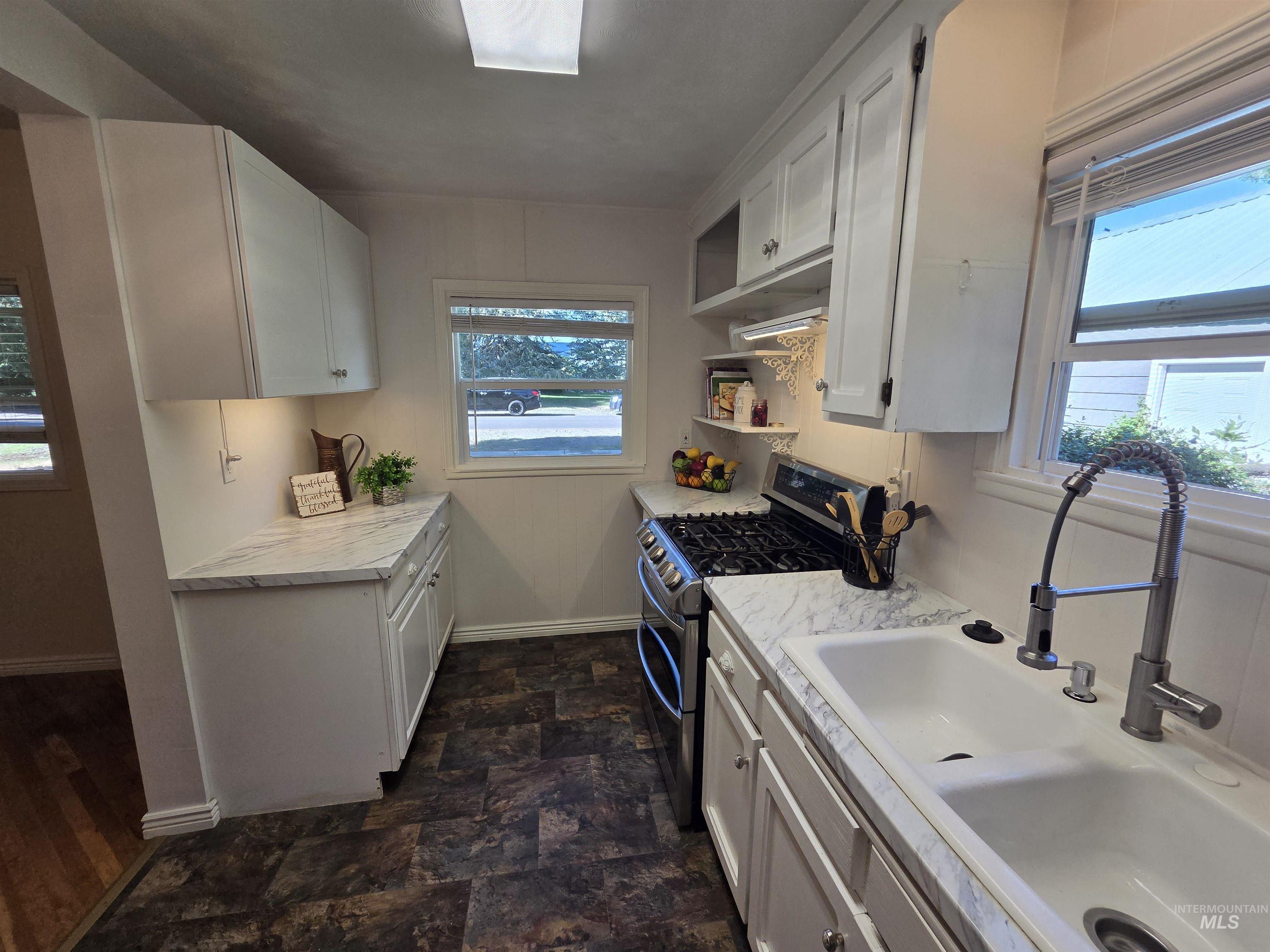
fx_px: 477
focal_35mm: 13
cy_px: 476
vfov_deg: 89.9
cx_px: 635
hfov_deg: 106.2
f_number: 2.2
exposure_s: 1/253
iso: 100
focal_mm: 2.2
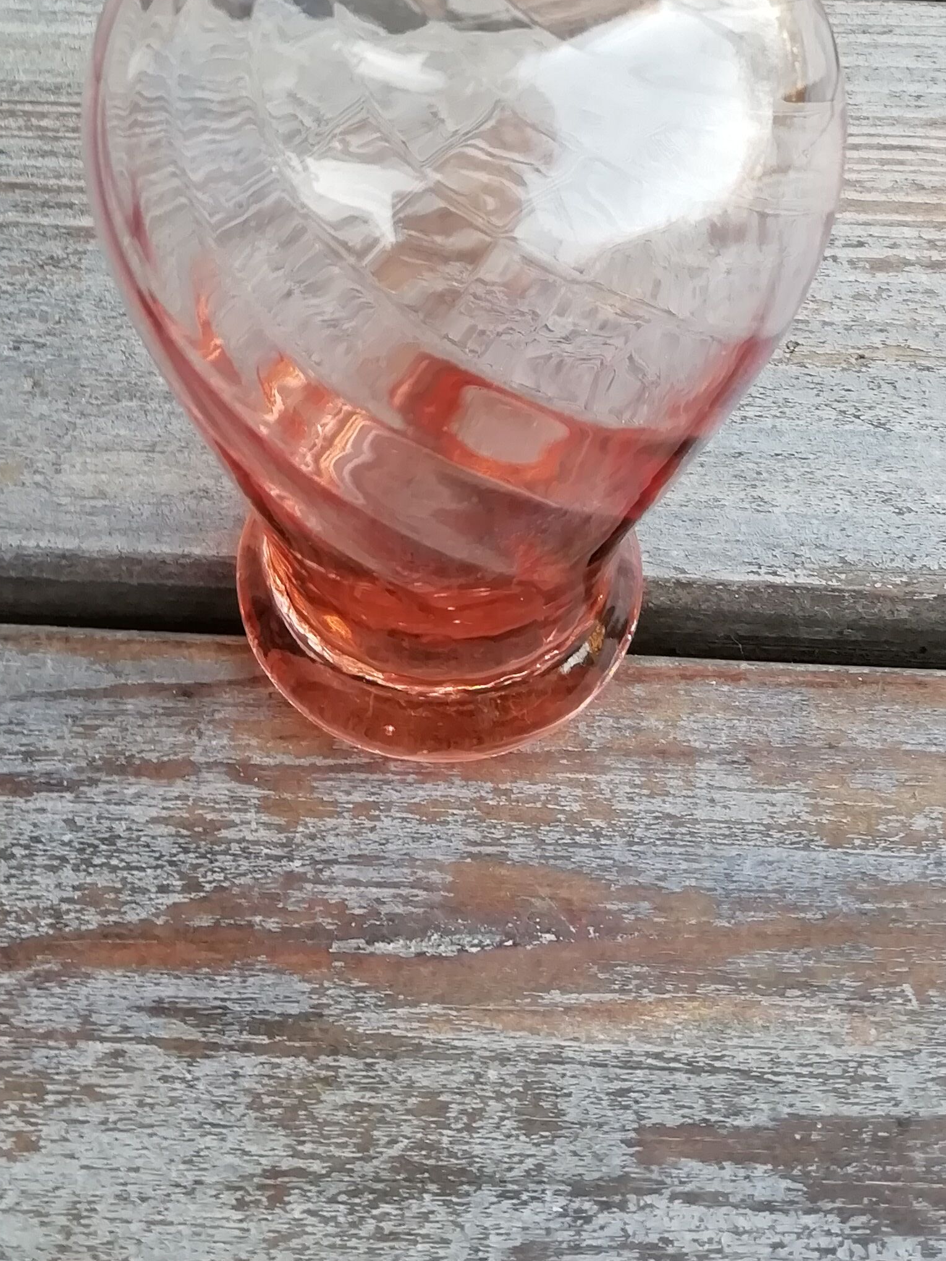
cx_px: 441
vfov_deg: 33.6
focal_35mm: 53
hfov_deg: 27.5
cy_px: 51
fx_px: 1931
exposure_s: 1/50
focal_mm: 3.21
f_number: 2.2
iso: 64
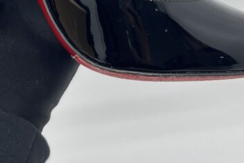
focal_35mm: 79
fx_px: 535
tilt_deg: -36.1
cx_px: 94
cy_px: -26
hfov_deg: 25.6
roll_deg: +2.9
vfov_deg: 16.6
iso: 40
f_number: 1.5
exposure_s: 1/100
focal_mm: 5.7
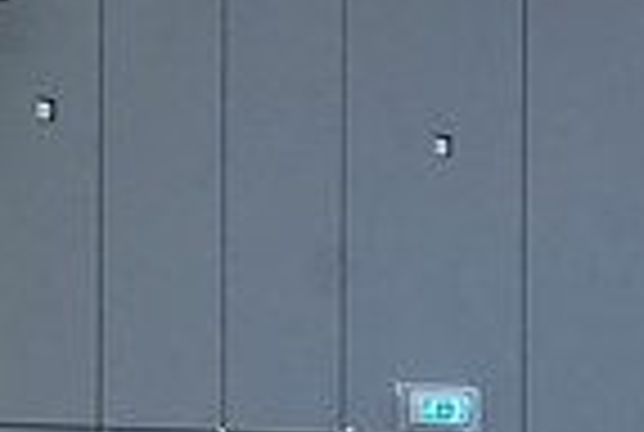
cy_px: 763
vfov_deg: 3.8
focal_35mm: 364
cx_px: 1297
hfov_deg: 5.5
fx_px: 6525
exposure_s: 1/800
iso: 4000
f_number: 4
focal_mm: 90
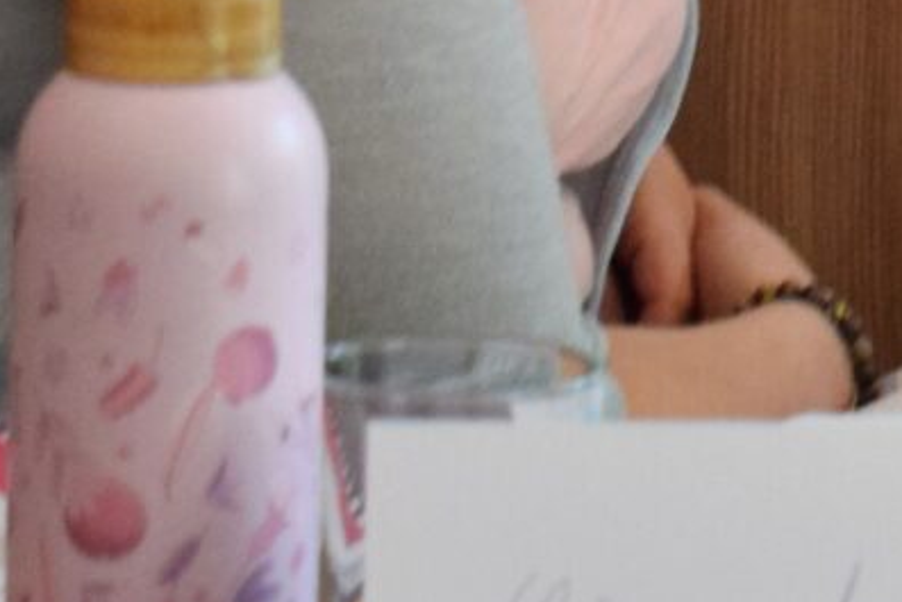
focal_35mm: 435
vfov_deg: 3.1
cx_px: 2127
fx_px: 10908
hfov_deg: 4.6
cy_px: -630
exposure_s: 1/60.2
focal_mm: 45
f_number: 5
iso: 900
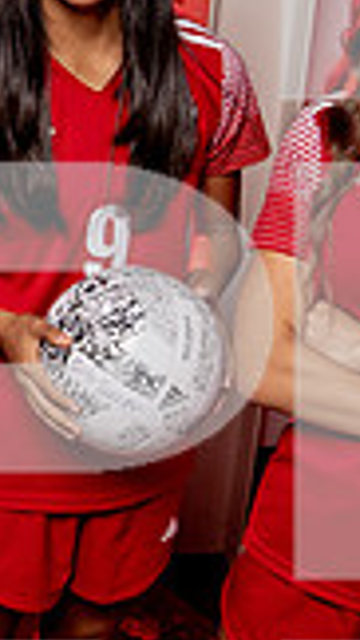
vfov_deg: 23.6
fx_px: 1529
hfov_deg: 12.4
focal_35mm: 90
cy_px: 373
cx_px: -257
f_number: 8
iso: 100
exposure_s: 1/250
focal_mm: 24
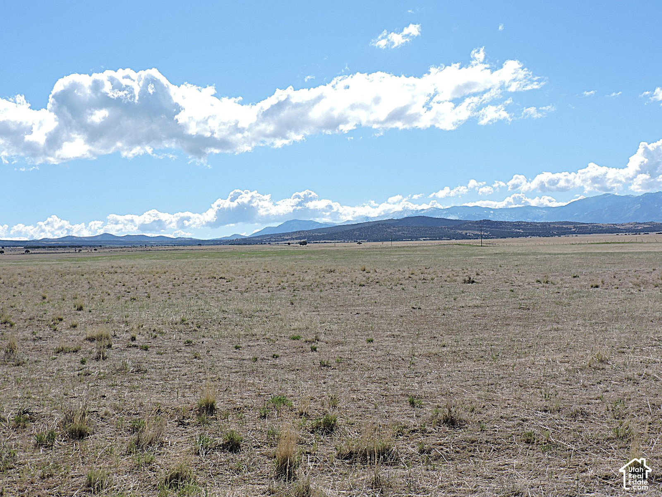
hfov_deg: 43.9
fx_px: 822
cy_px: 248
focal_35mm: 43
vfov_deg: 33.6
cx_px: 331
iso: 100
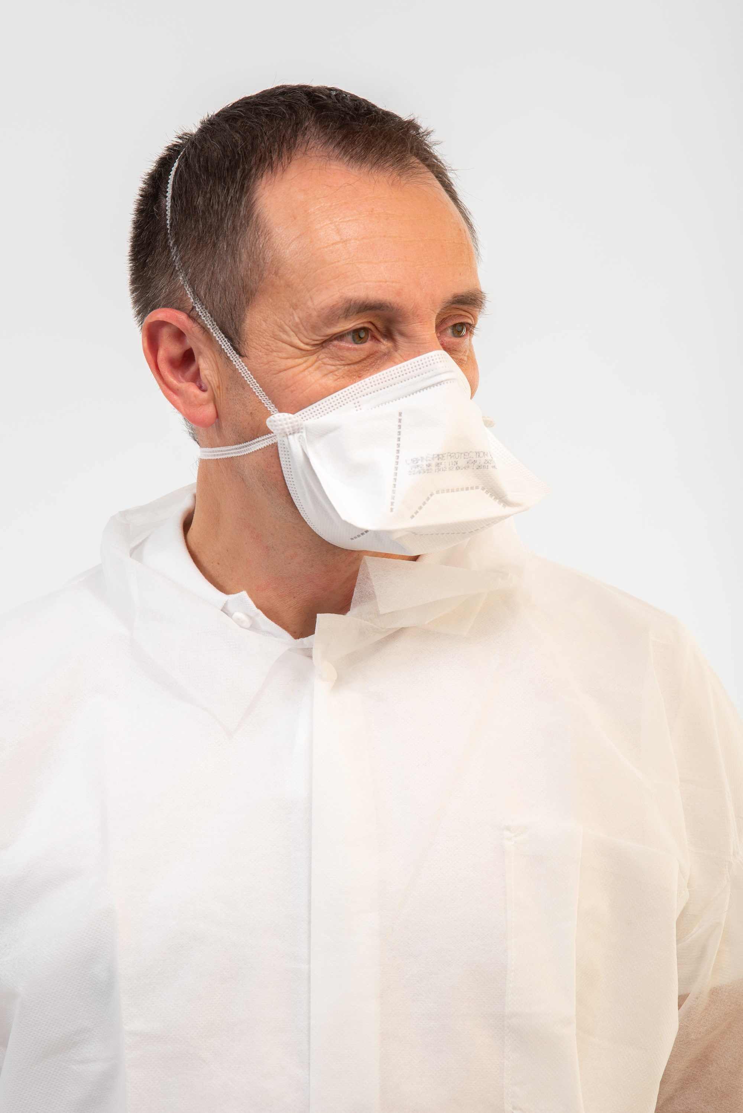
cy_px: 556
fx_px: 6185
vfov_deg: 10.3
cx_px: 372
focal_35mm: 200
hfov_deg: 6.9
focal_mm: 200
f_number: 8
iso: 100
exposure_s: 1/200
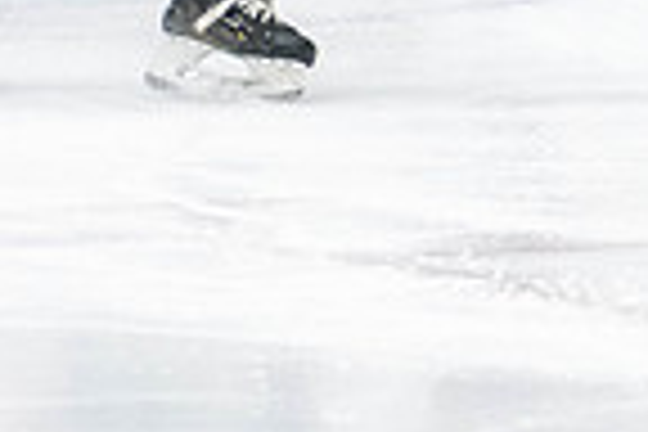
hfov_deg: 2.3
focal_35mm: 894
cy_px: -253
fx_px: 16091
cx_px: 400
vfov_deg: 1.5
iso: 2500
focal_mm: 170
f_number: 2.8
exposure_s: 1/640
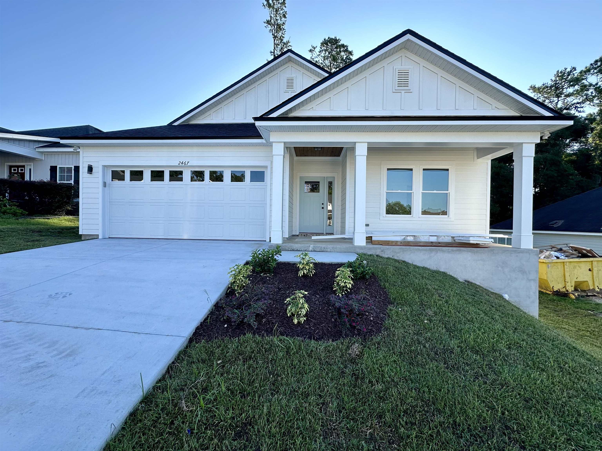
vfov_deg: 85.7
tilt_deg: -0.3
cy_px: 226
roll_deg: -1.0
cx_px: 301
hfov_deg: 102.1
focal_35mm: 14
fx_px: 243
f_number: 2.2
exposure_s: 1/447
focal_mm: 2.22
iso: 40
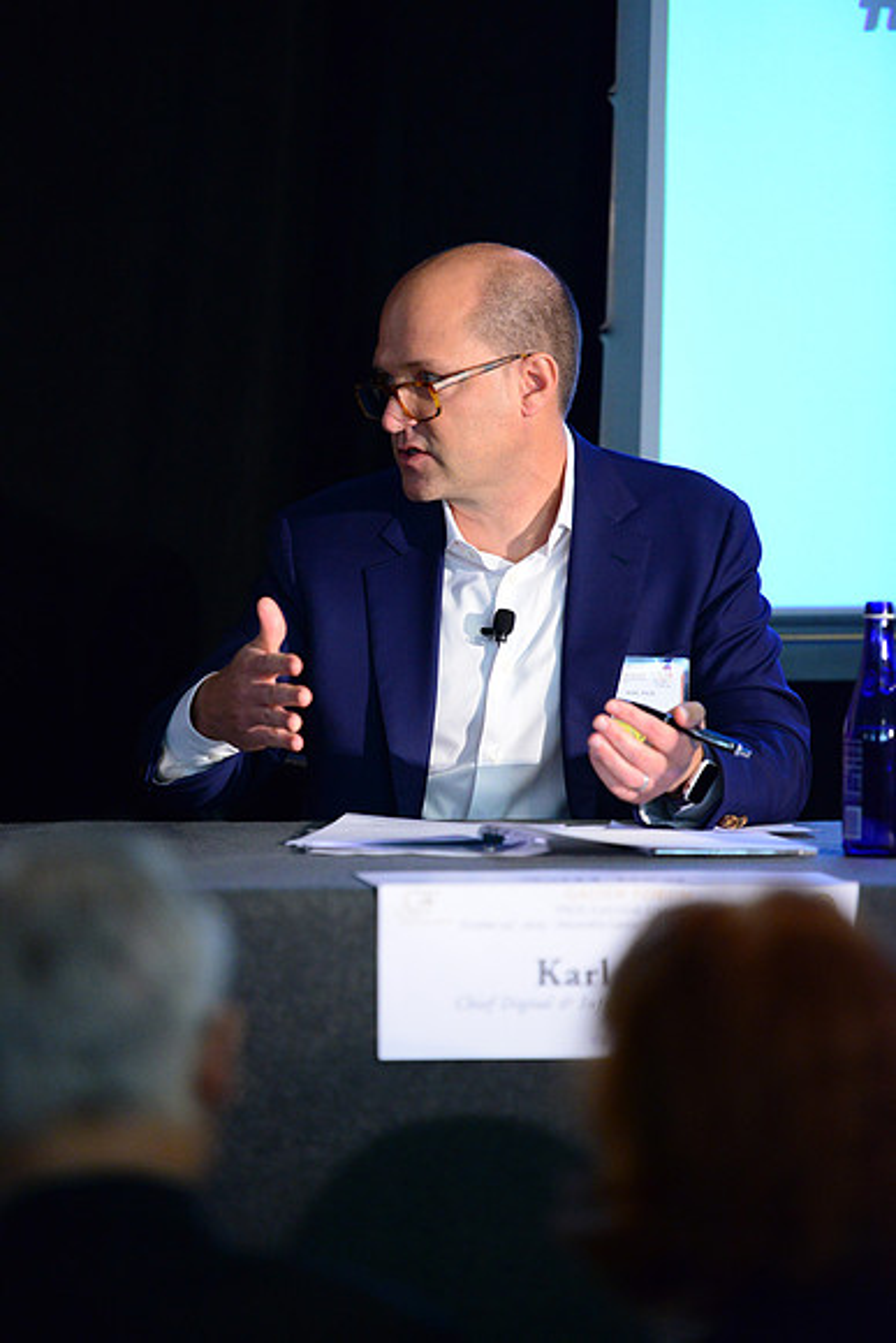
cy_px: 672
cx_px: 448
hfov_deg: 6.9
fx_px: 7462
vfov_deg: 10.3
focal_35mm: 200
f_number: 2.8
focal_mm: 200
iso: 4000
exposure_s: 1/320
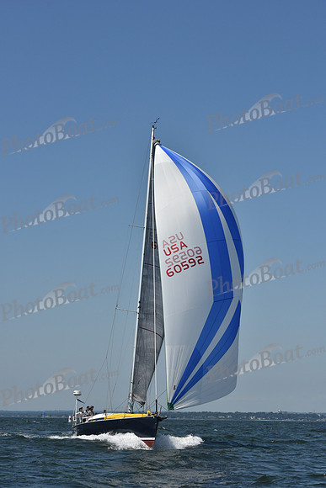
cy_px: 244
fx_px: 1113
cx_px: 163
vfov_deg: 24.8
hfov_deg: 16.7
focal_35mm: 82
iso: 250
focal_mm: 82
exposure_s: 1/1250
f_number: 10
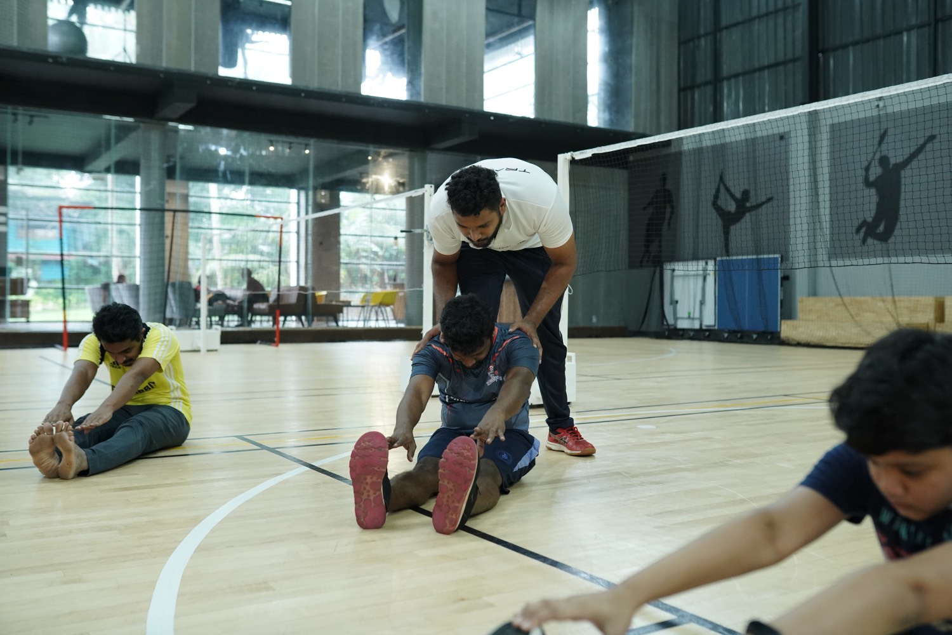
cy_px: 318
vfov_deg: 37.9
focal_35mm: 35
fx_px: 925
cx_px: 476
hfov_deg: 54.4
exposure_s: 1/160
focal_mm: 35
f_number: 2.8
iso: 4000
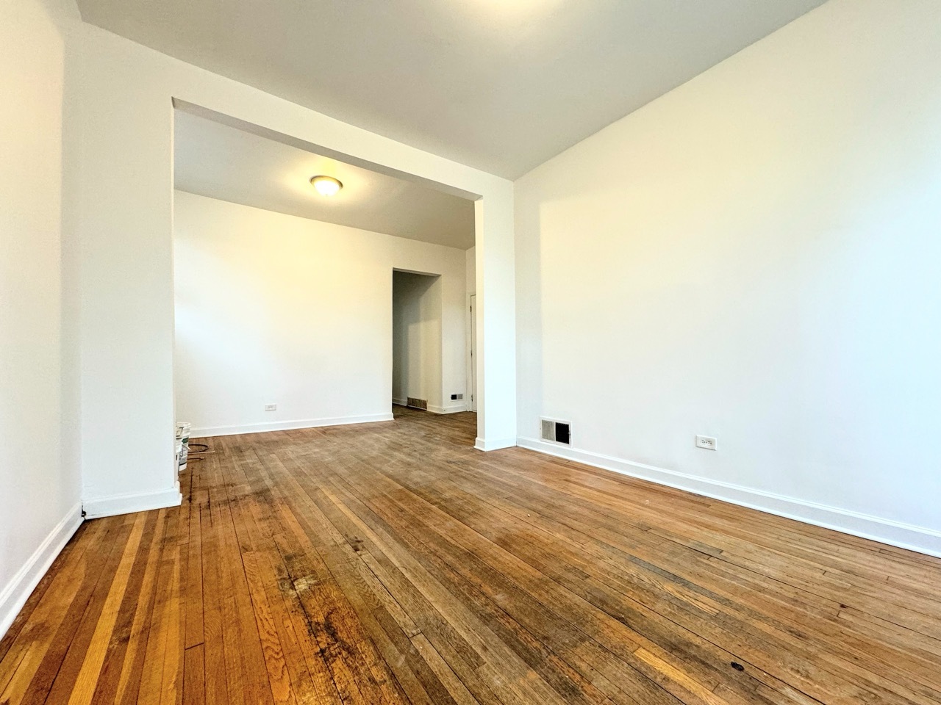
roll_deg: +0.4
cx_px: 470
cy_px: 352
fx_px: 381
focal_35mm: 14
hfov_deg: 102.1
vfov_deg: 85.7
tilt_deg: -0.1
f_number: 2.2
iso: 200
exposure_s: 1/60
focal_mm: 2.22
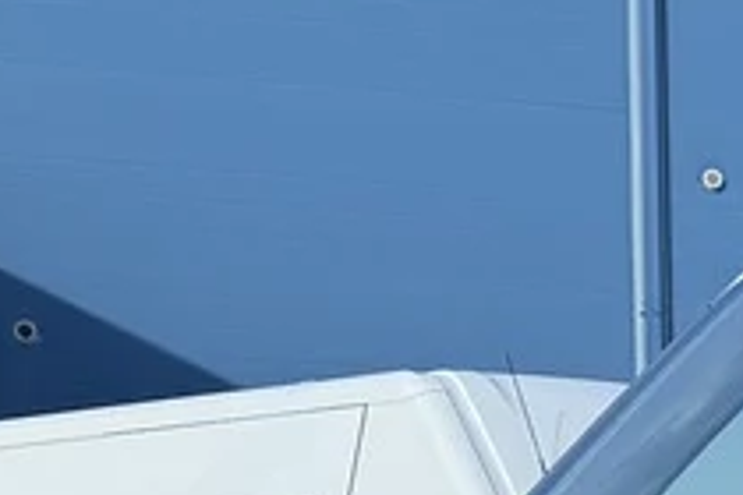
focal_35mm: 190
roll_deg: +0.1
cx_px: 1631
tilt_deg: -3.4
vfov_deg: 7.0
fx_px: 3921
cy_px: 972
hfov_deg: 9.8
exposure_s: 1/2703
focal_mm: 6.76
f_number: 1.78
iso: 80
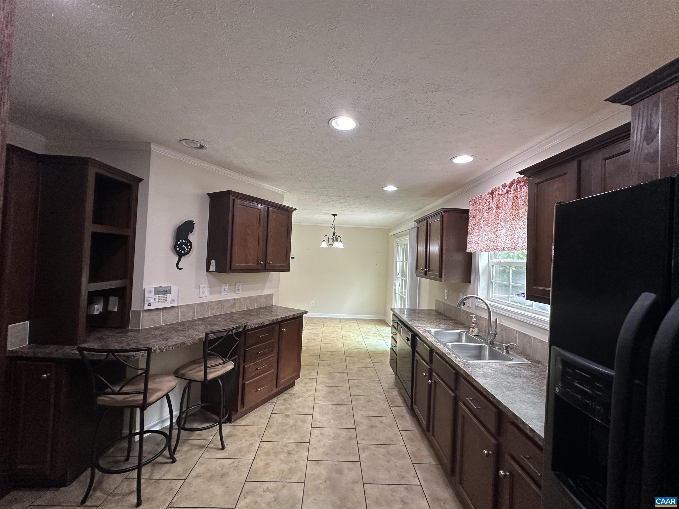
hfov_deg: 102.1
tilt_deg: +1.2
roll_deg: -1.8
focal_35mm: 14
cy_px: 254
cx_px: 340
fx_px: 275
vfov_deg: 85.7
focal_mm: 2.22
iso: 200
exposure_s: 1/120
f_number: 2.2
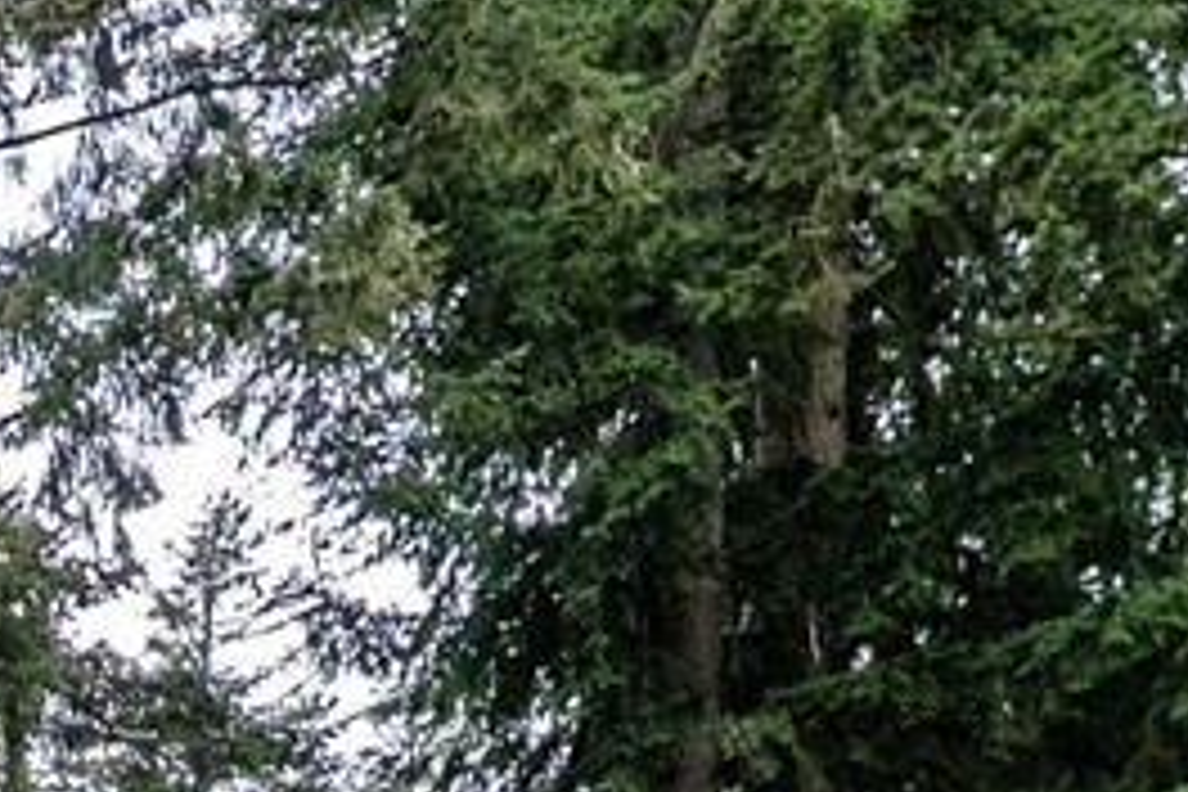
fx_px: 2970
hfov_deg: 11.5
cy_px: 2300
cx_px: -2378
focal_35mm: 90
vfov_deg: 10.8
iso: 160
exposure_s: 1/30
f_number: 7.1
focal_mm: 14
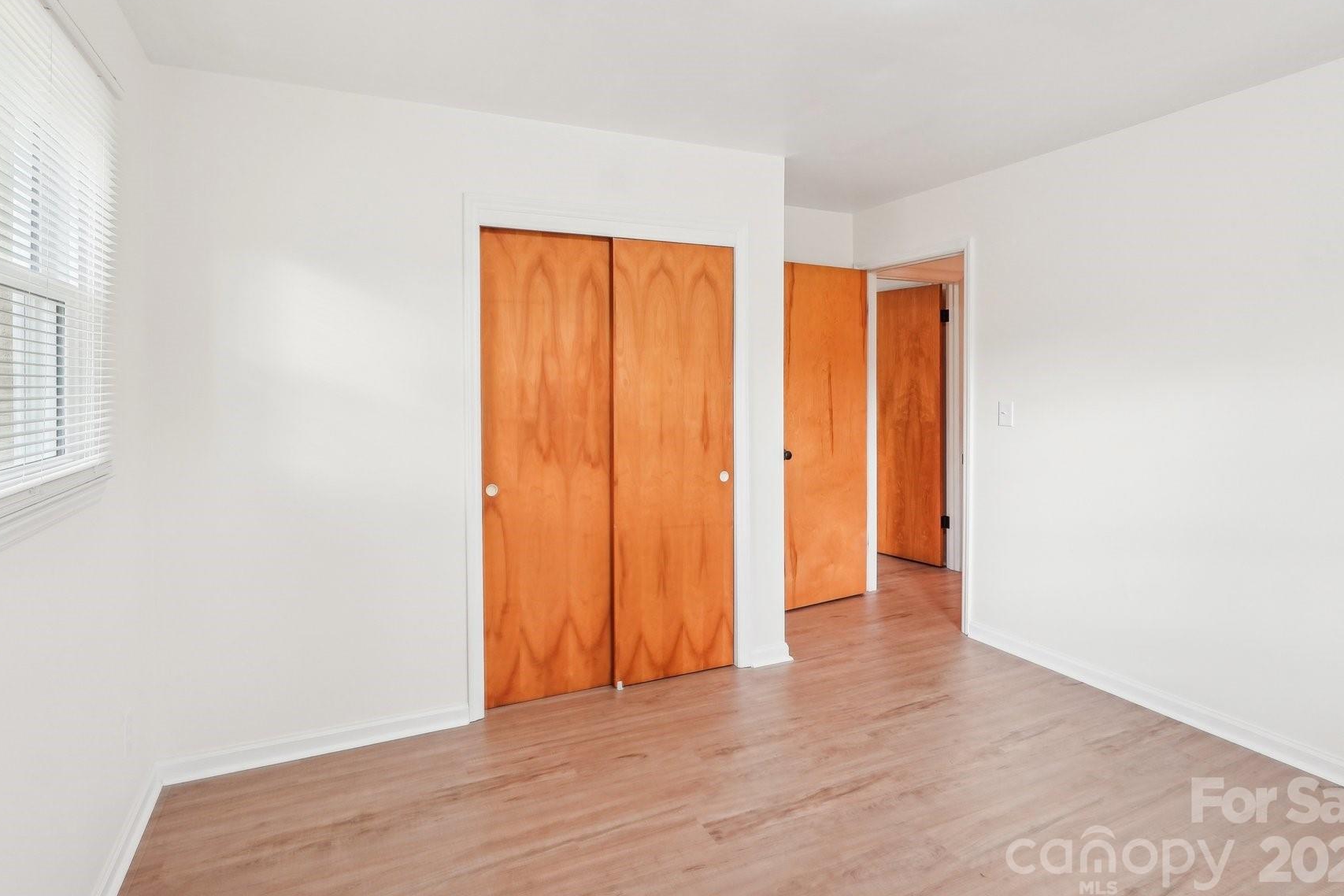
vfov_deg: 67.1
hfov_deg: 90.0
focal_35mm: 18
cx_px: 645
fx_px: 672
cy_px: 388
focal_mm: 10
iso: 400
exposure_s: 1/8
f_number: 8
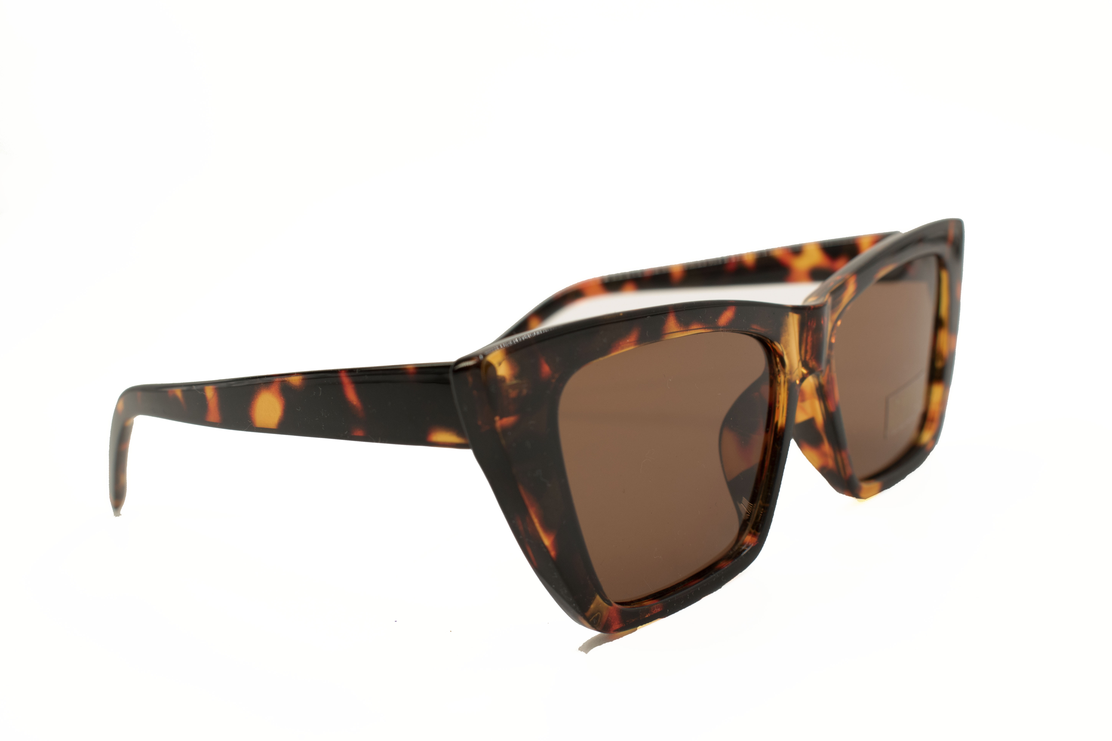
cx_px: 556
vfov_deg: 30.8
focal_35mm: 44
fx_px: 1344
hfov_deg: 45.0
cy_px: 370
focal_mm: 29
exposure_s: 1/125
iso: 320
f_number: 7.1
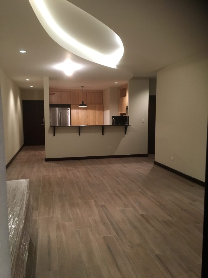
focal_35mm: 29
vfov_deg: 61.7
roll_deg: +0.2
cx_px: 104
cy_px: 139
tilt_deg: -5.9
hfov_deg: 48.2
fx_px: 232
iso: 200
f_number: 2.2
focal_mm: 4.15
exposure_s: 1/20
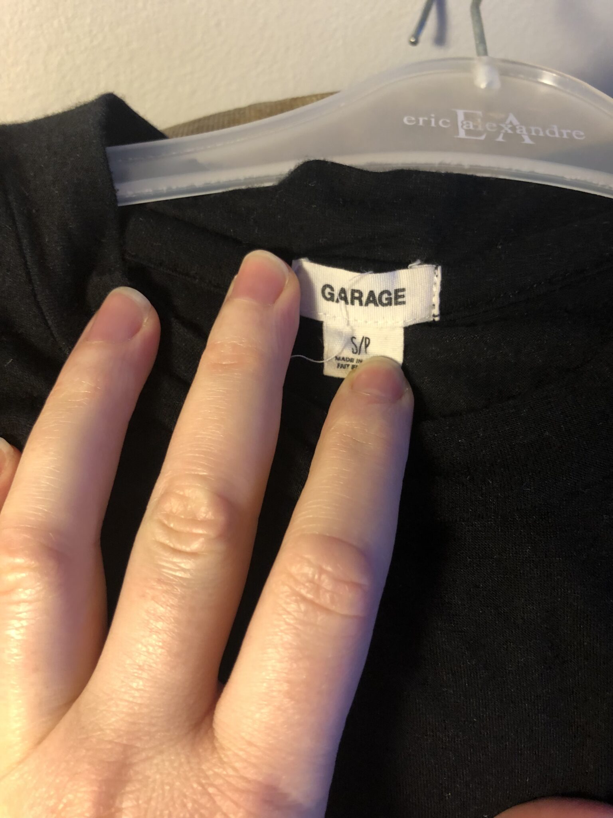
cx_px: 306
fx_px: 661
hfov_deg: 49.7
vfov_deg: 63.4
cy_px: 409
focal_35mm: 28
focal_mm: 3.99
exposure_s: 1/15
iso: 50
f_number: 1.8
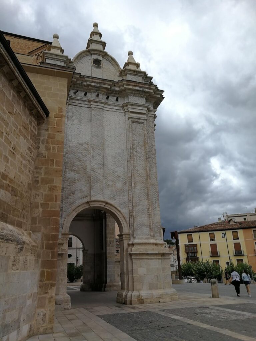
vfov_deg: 65.3
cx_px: 128
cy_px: 170
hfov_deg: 51.4
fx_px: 266
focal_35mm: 27
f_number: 1.8
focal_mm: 3.95
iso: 50
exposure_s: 1/1333
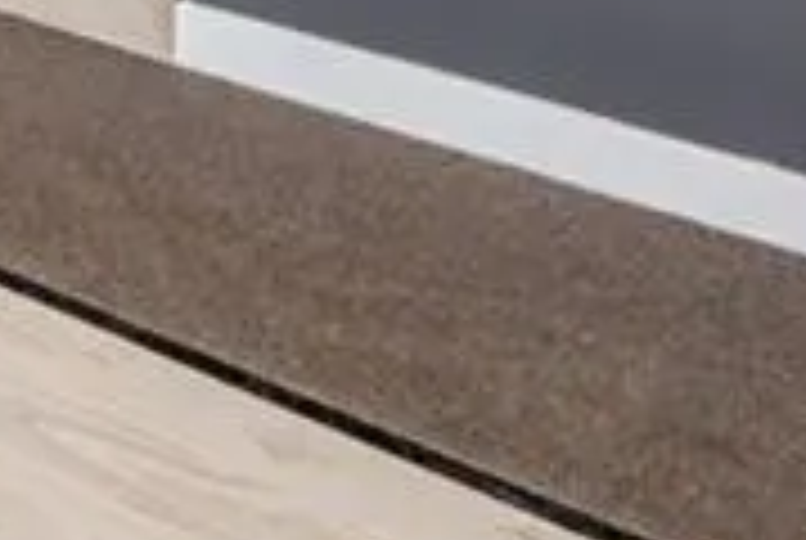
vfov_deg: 13.6
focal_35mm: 80
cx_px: -279
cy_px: -664
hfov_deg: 22.3
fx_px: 1794
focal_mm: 14
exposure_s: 1/100
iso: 1000
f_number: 4.5
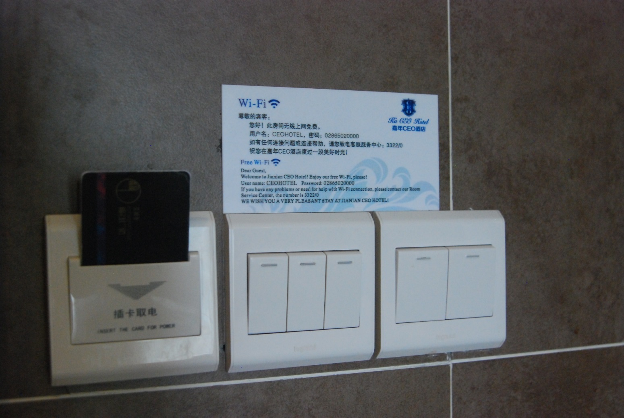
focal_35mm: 45
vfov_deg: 29.9
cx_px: 312
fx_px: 781
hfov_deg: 43.6
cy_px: 209
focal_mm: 30
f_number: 4.5
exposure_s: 1/100
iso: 1600
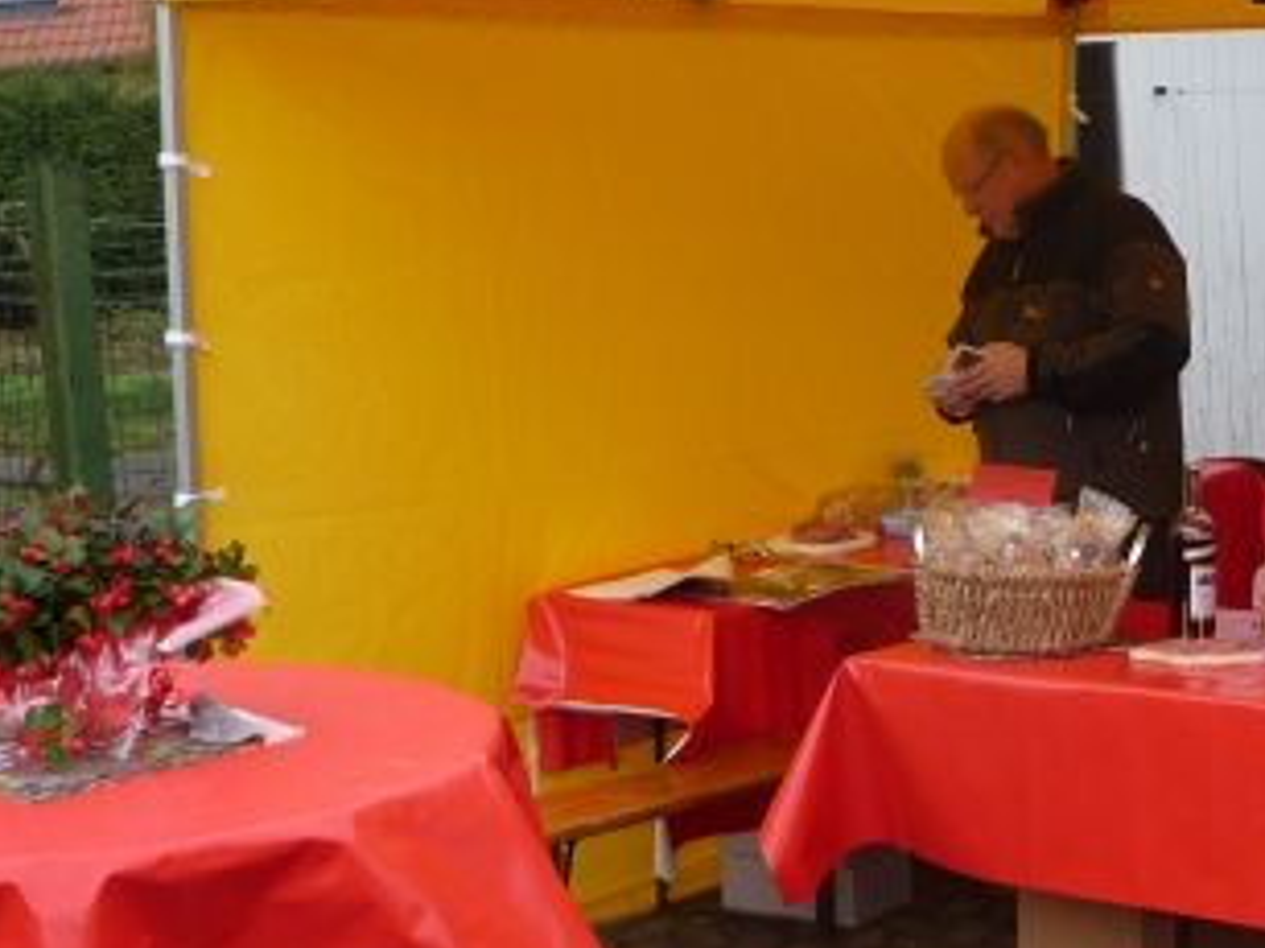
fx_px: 2667
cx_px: 1014
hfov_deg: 26.2
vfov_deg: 20.2
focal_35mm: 73
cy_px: 490
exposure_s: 1/100
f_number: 3.3
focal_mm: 4.7
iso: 100
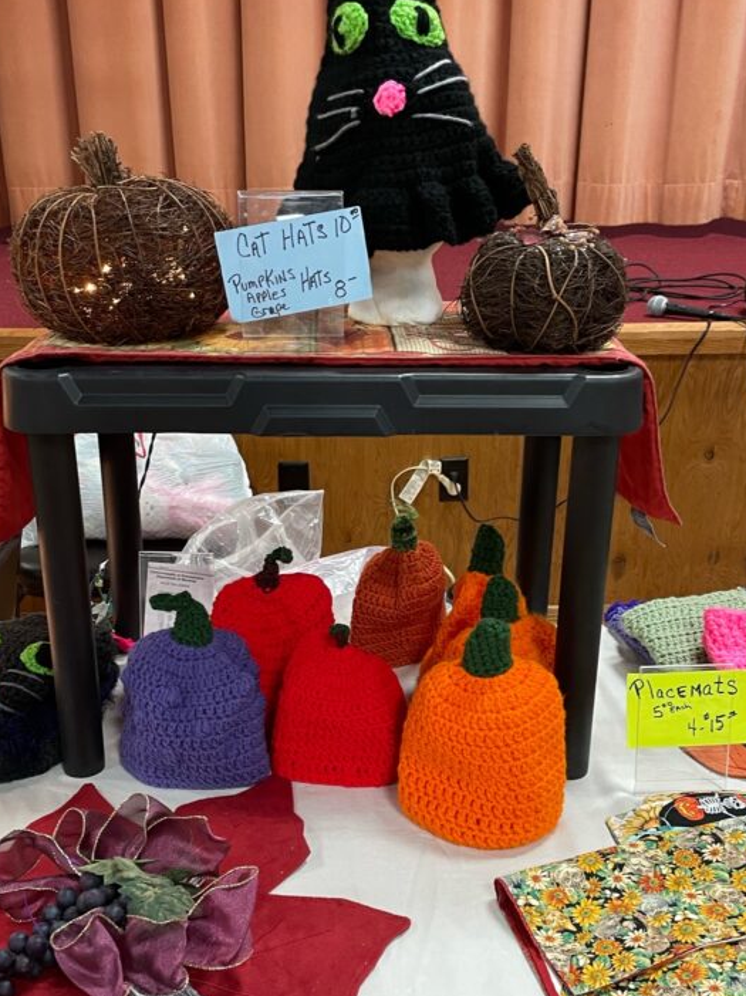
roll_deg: +0.1
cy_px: 597
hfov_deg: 37.7
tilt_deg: -26.4
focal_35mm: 38
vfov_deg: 48.7
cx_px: 351
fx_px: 1093
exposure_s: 1/60
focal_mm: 4.2
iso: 250
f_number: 1.6
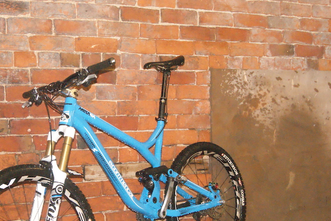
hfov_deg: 30.6
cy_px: 168
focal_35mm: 65
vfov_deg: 20.8
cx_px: 102
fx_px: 598
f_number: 5.6
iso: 3200
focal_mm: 28
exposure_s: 1/100
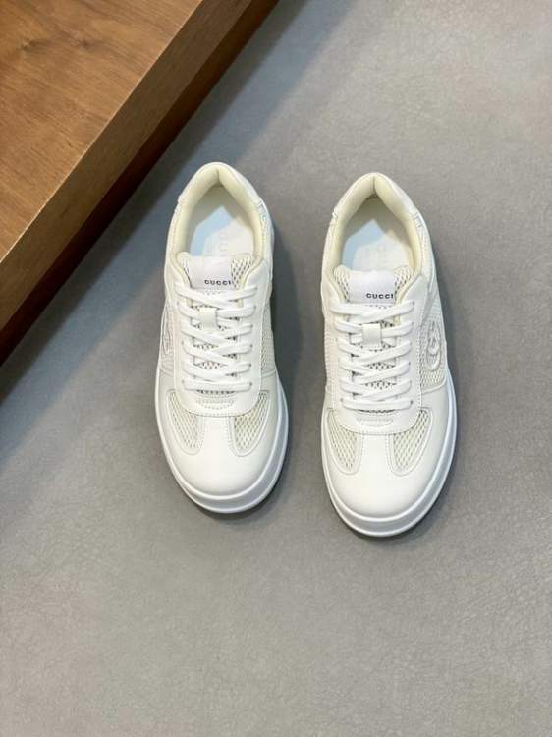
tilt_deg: -70.4
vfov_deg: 36.8
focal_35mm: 52
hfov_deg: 28.0
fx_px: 1106
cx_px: 276
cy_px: 368
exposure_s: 1/100
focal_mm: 6
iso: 64
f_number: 2
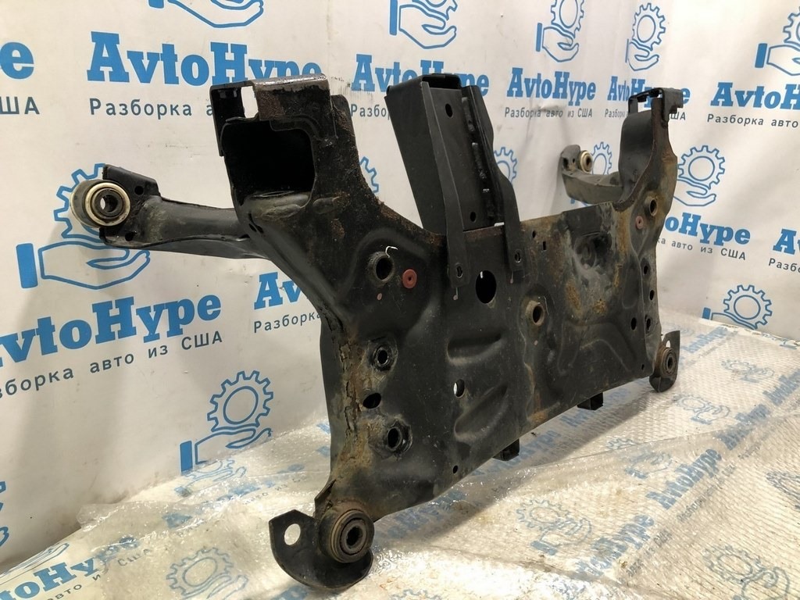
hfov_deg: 63.4
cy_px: 300
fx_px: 647
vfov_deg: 49.7
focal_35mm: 28
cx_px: 400
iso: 40
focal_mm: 4
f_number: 1.8
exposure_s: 1/20
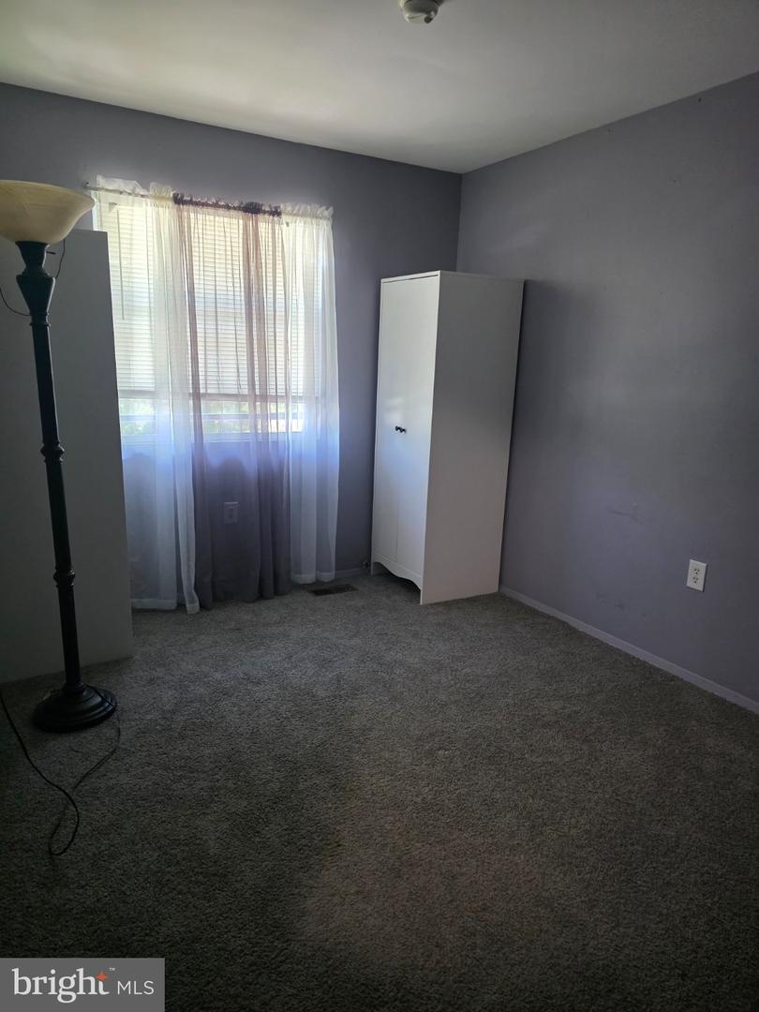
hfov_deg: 58.9
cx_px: 380
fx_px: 672
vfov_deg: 73.9
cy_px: 506
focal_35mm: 23
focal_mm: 6.3
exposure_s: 1/120
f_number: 1.7
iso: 800
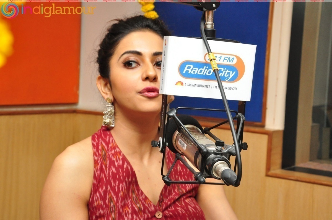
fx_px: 553
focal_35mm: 60
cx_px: 166
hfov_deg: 33.4
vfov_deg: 22.6
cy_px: 110
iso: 1250
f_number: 8
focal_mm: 40
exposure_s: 1/125
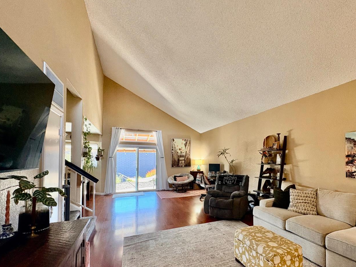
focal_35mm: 17
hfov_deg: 89.9
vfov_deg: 74.2
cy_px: 156
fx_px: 175
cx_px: 213
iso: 400
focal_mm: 2.22
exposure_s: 1/60
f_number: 2.2
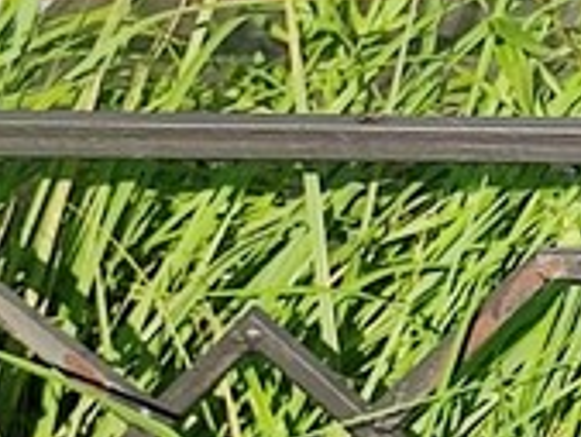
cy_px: 262
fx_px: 1982
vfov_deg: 12.6
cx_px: 1028
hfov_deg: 14.7
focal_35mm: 118
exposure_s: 1/545
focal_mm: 6.04
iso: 50
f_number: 1.9
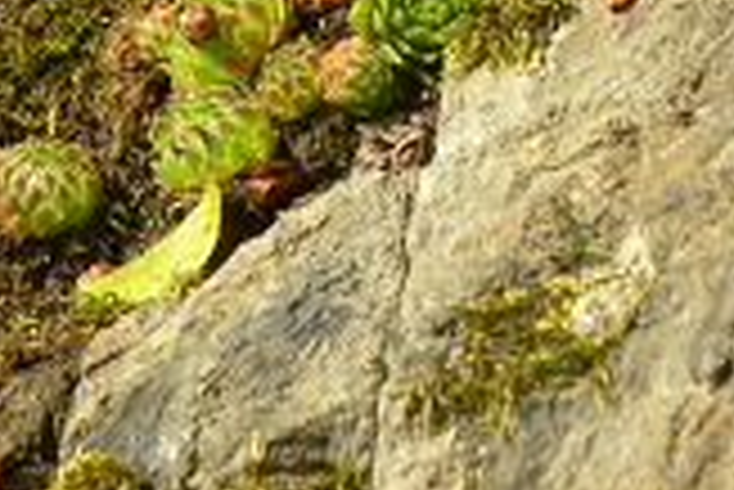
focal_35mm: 322
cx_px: 378
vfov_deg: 4.3
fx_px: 6571
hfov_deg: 6.4
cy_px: -193
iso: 88
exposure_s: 1/349
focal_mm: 18.8
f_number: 4
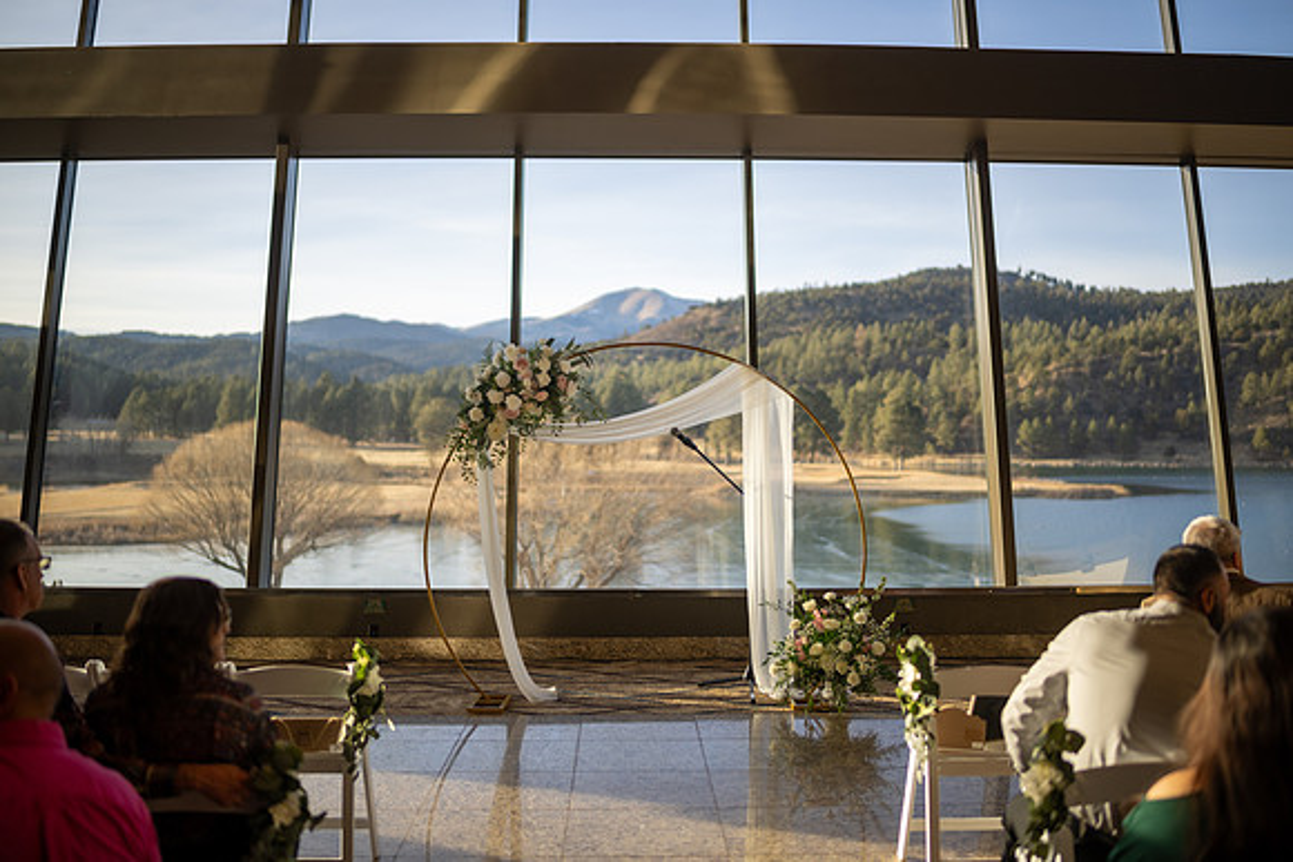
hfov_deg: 53.2
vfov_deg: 36.9
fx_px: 1292
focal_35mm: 36
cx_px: 658
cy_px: 428
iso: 100
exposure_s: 1/800
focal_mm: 35
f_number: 1.2
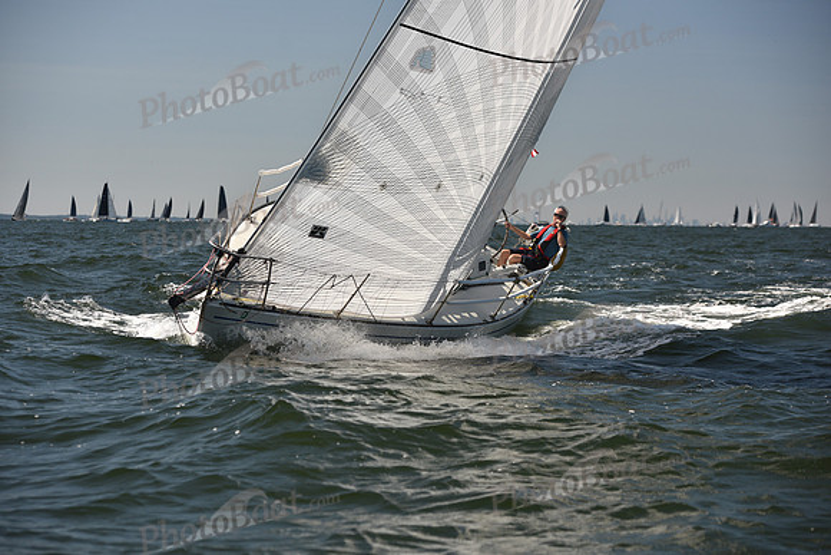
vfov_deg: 13.7
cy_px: 278
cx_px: 416
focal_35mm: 100
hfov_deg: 20.4
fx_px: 2309
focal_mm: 100
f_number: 4
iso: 250
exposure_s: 1/1250
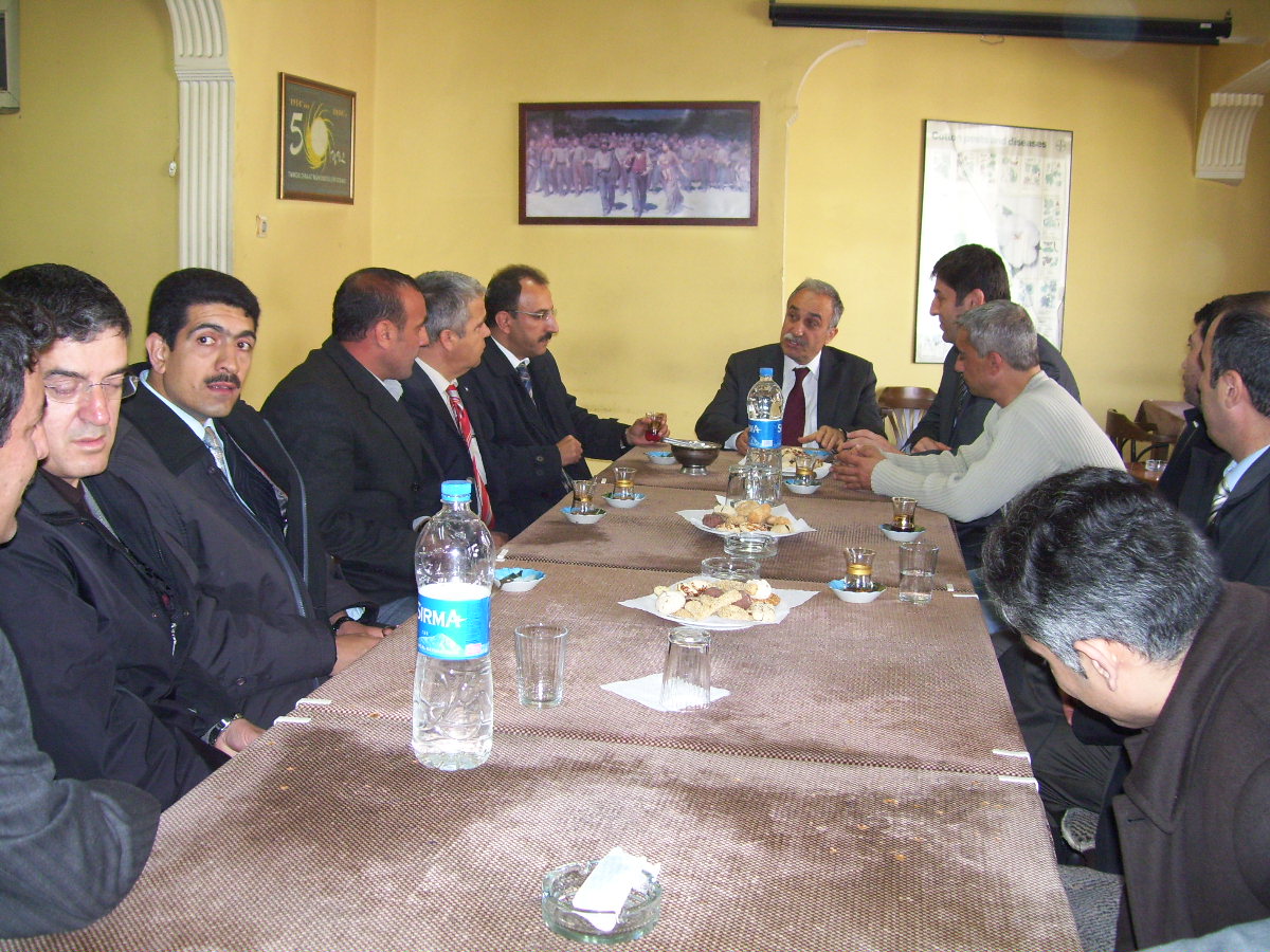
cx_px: 635
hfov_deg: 51.4
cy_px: 476
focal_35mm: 36
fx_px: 1321
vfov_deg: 39.7
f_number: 2.7
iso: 200
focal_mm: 6
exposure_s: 1/60
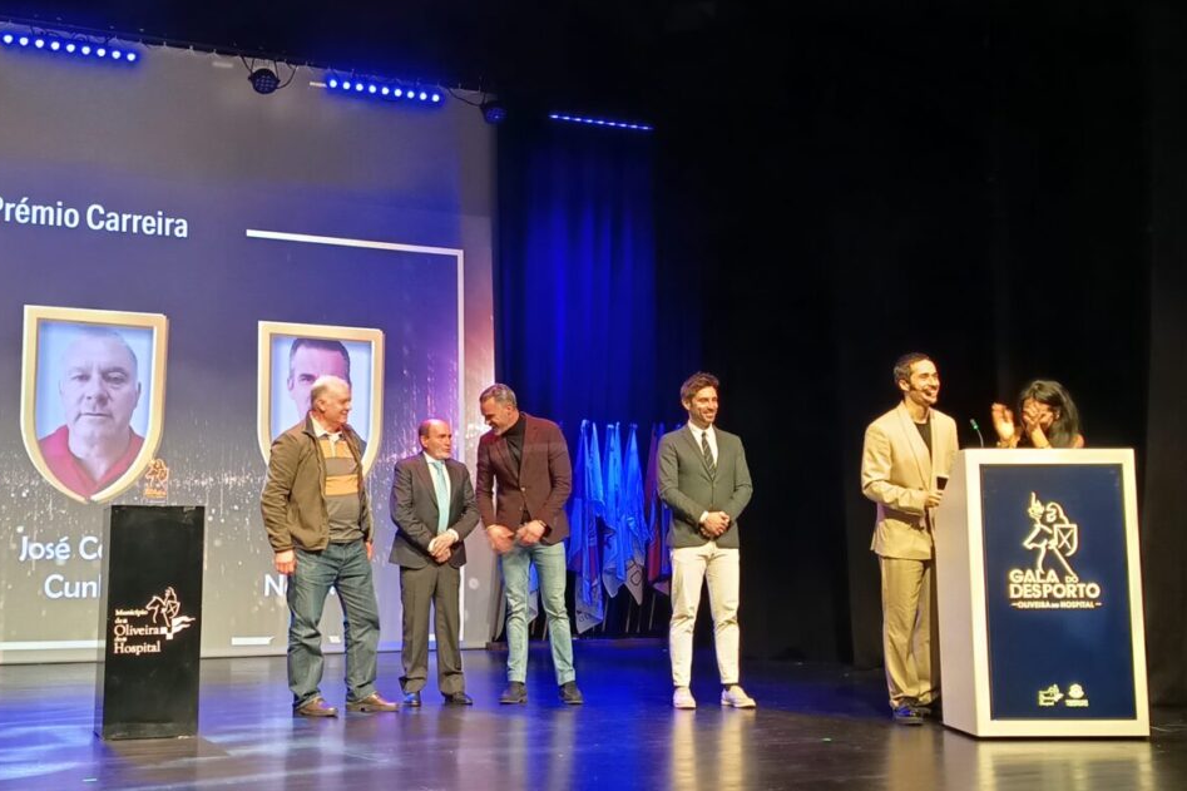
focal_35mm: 45
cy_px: 390
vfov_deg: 29.9
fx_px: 1483
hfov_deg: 43.6
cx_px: 548
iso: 996
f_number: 1.7
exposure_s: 1/20
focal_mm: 5.24
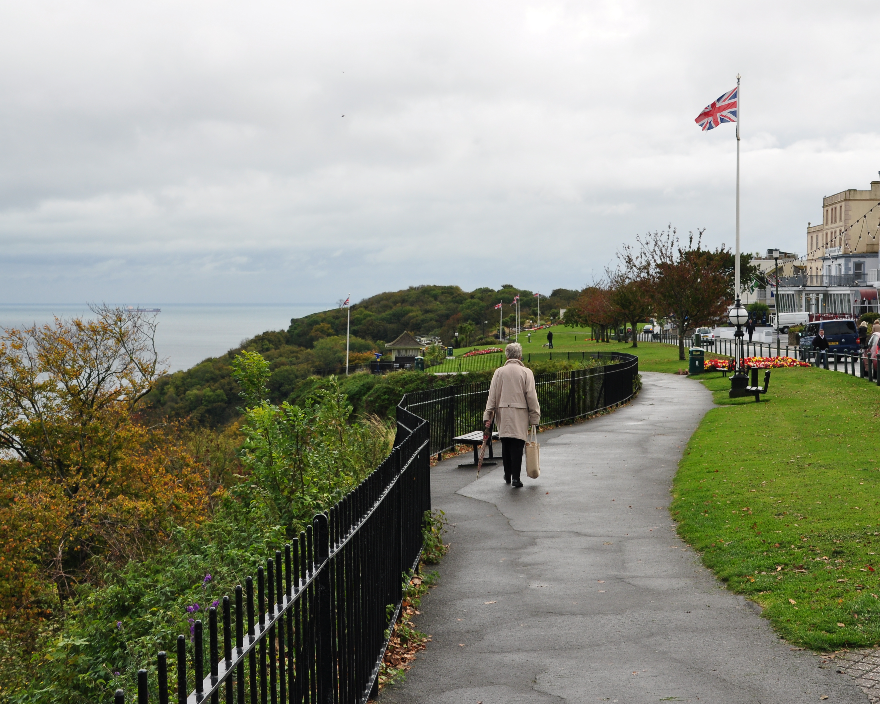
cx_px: 507
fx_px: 1432
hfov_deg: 34.1
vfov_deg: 27.6
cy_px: 353
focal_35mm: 55
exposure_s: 1/320
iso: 200
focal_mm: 32
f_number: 9
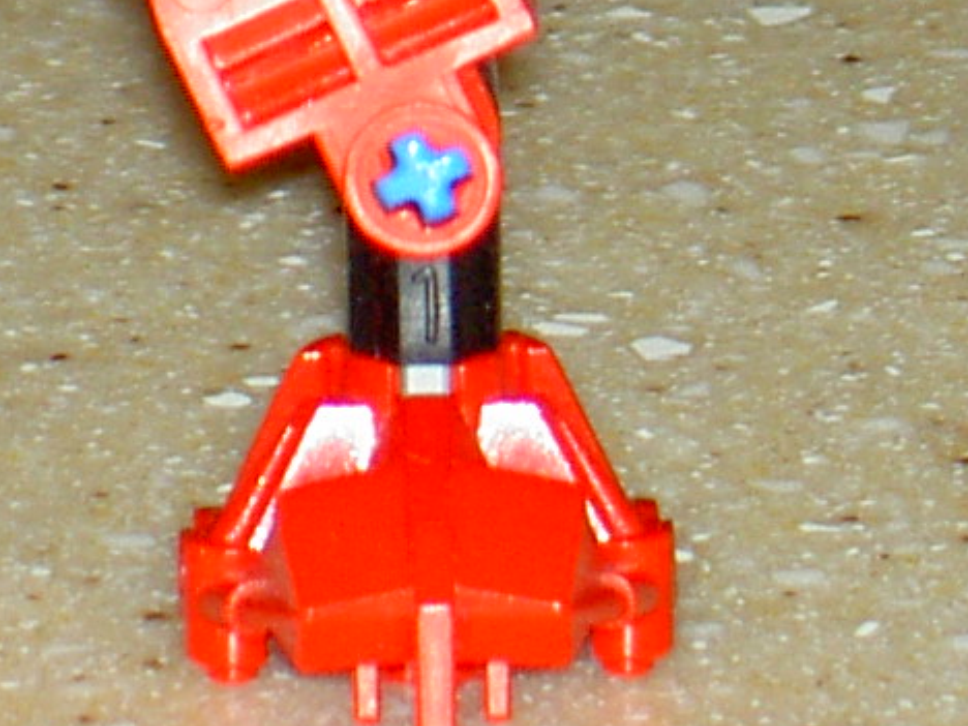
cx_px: 50
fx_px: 17953
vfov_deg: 2.3
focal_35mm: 642
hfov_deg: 3.1
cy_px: -1109
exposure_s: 1/89.3
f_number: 4.9
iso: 100
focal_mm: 24
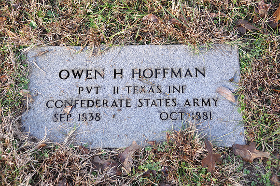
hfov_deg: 35.1
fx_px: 443
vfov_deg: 23.7
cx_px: 140
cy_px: 93
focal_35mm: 57
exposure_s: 1/100
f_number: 5
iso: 400
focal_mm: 38
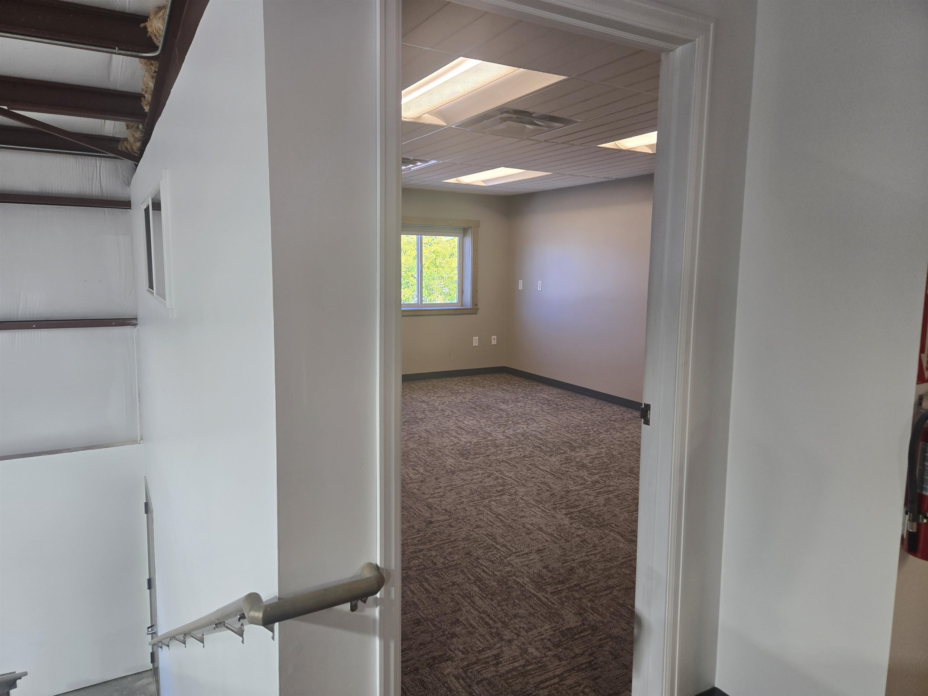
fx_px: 617
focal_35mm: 23
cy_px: 348
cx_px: 464
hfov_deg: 73.9
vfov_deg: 58.9
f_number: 1.8
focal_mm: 5.4
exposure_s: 1/120
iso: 80
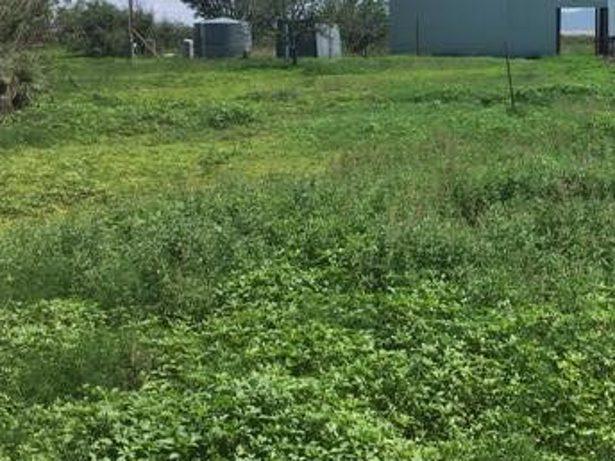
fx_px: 959
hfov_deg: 34.0
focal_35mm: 54
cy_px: 113
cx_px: 529
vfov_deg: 26.7
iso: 25
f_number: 2.2
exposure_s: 1/2079
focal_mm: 4.15
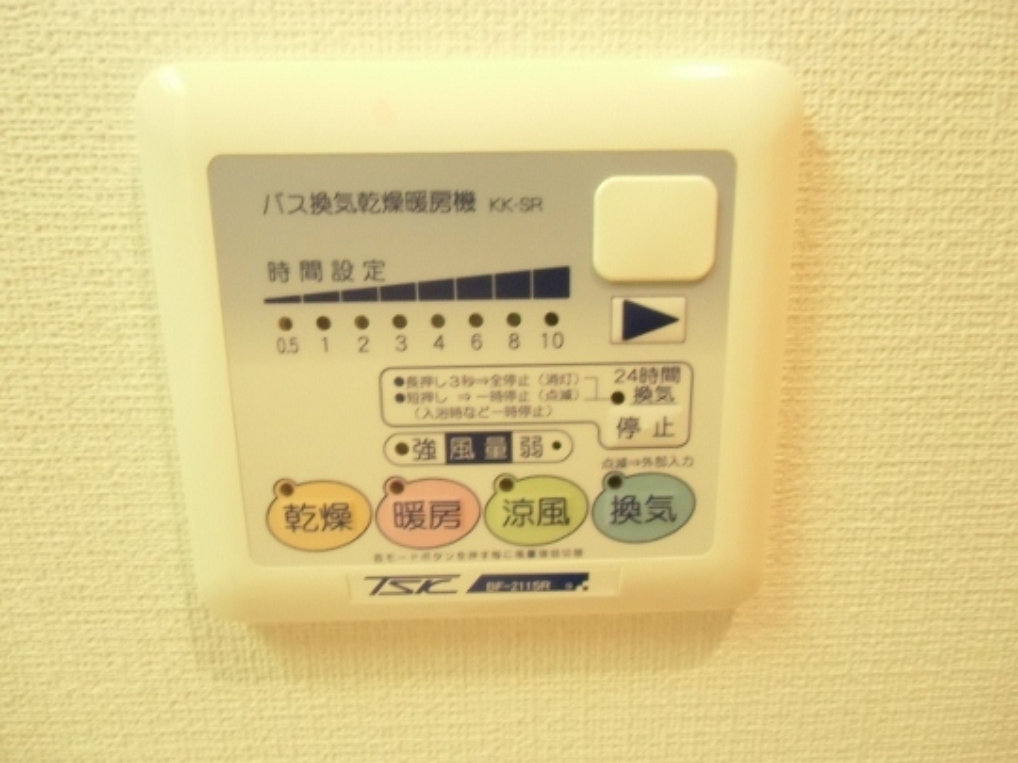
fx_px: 706
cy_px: 382
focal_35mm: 24
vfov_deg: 56.8
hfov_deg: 71.6
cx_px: 509
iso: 800
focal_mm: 4.24
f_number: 3
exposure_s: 1/40
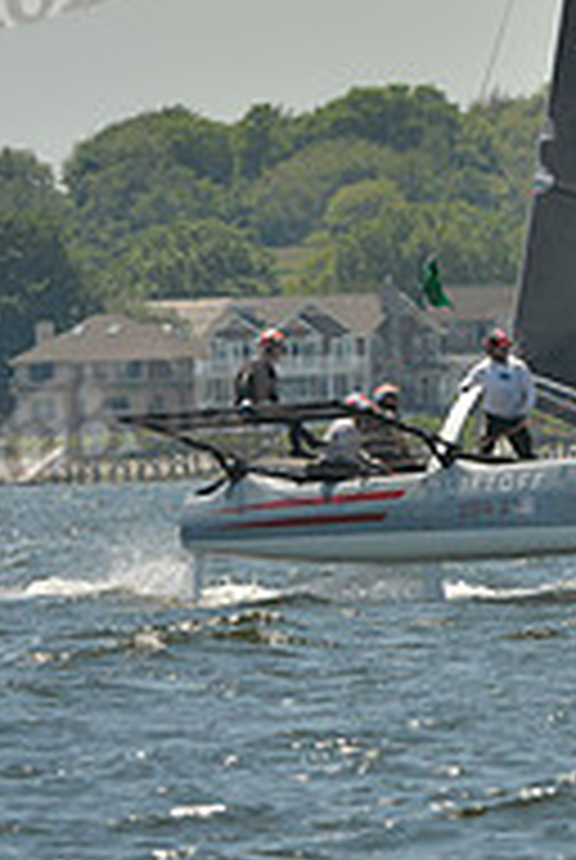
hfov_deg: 1.7
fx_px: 19584
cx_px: 641
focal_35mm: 819
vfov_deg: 2.5
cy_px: -324
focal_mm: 270
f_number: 7.1
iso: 280
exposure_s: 1/1600
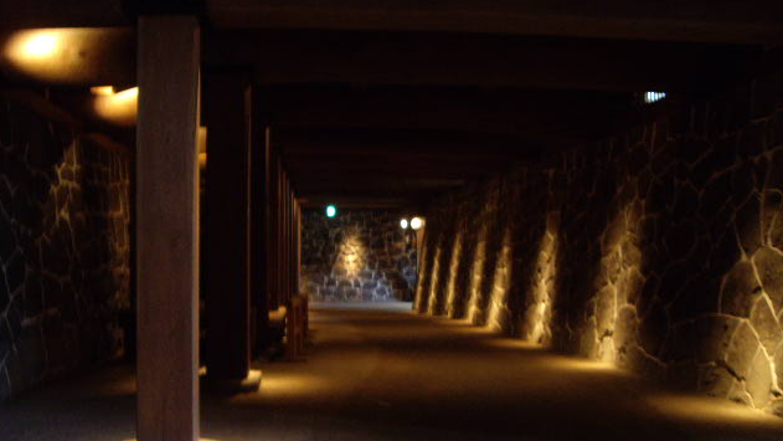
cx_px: 388
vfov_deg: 28.3
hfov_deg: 48.4
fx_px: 872
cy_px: 231
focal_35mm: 42
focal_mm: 6.2
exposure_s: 1/4
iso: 200
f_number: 2.7
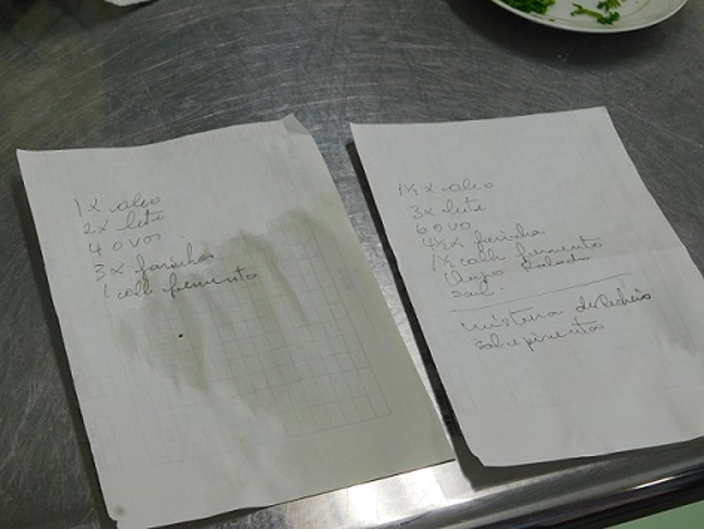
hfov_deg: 32.7
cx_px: 352
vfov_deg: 24.9
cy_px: 264
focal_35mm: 59
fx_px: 1201
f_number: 4
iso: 125
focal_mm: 10.4
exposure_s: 1/50
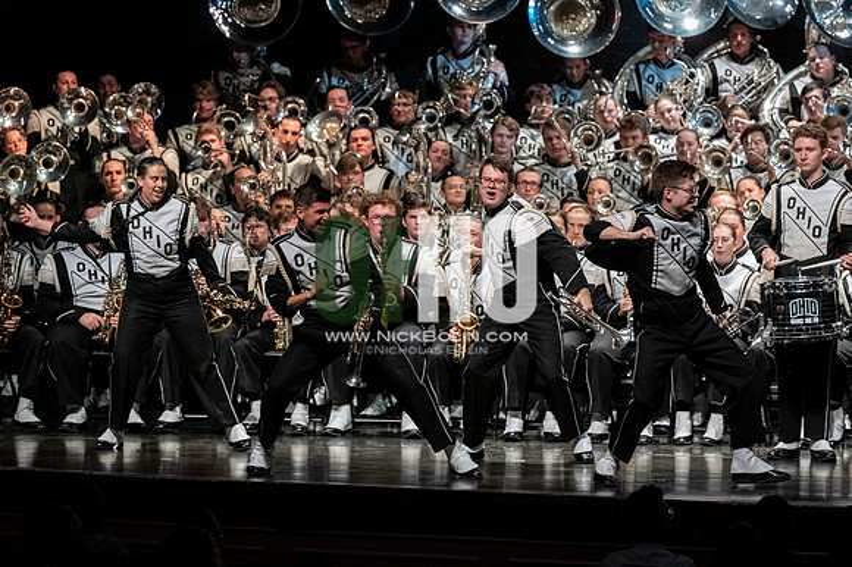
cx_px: 426
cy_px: 284
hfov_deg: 9.8
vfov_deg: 6.5
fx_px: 4967
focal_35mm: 210
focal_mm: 140
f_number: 4
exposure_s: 1/500
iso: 4000
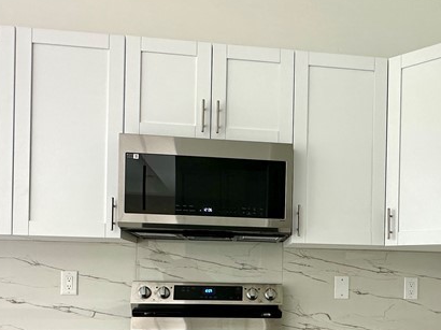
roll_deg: -1.0
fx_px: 446
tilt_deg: -0.2
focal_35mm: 35
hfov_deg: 51.7
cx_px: 295
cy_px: 277
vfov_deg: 38.7
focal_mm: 2.22
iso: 250
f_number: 2.2
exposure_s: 1/120
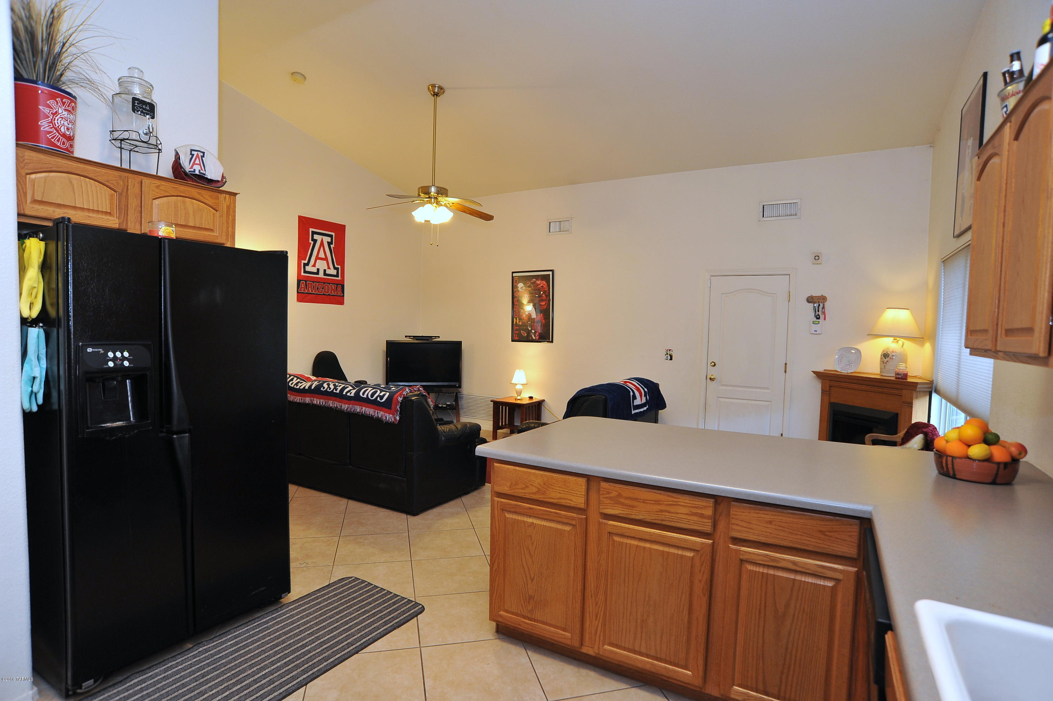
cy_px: 350
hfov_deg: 90.0
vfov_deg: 67.3
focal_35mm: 18
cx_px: 526
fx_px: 526
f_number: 6.3
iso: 1000
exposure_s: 1/30
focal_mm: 18
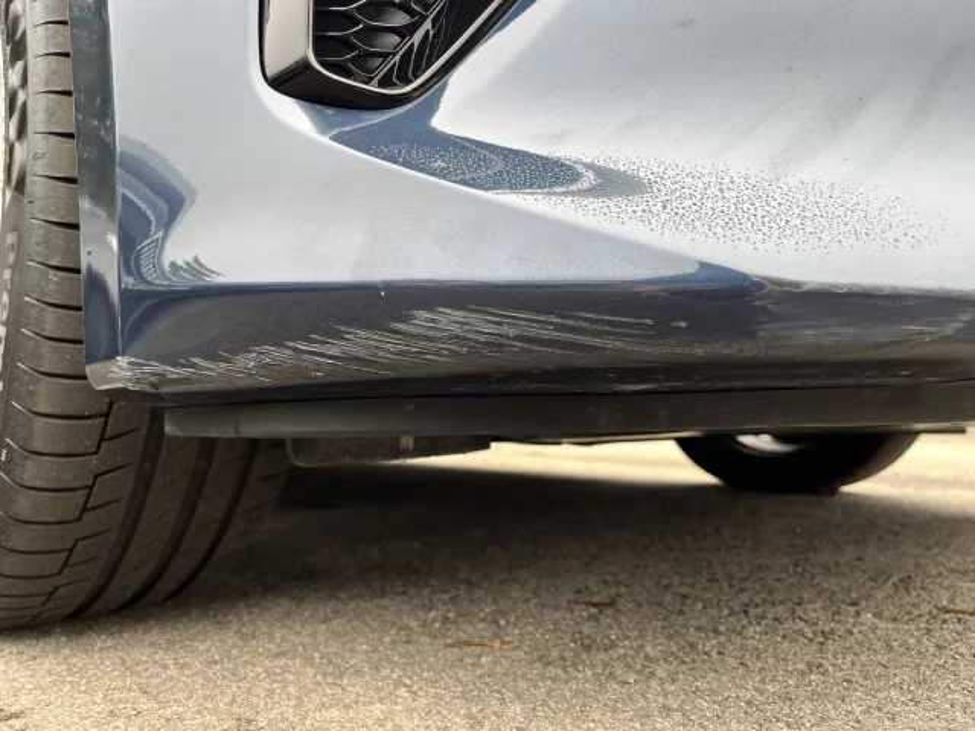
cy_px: 366
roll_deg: +0.3
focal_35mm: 26
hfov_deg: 67.3
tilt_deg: +2.4
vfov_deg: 53.1
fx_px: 732
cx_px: 488
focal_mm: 5.1
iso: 64
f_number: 1.6
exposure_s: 1/122
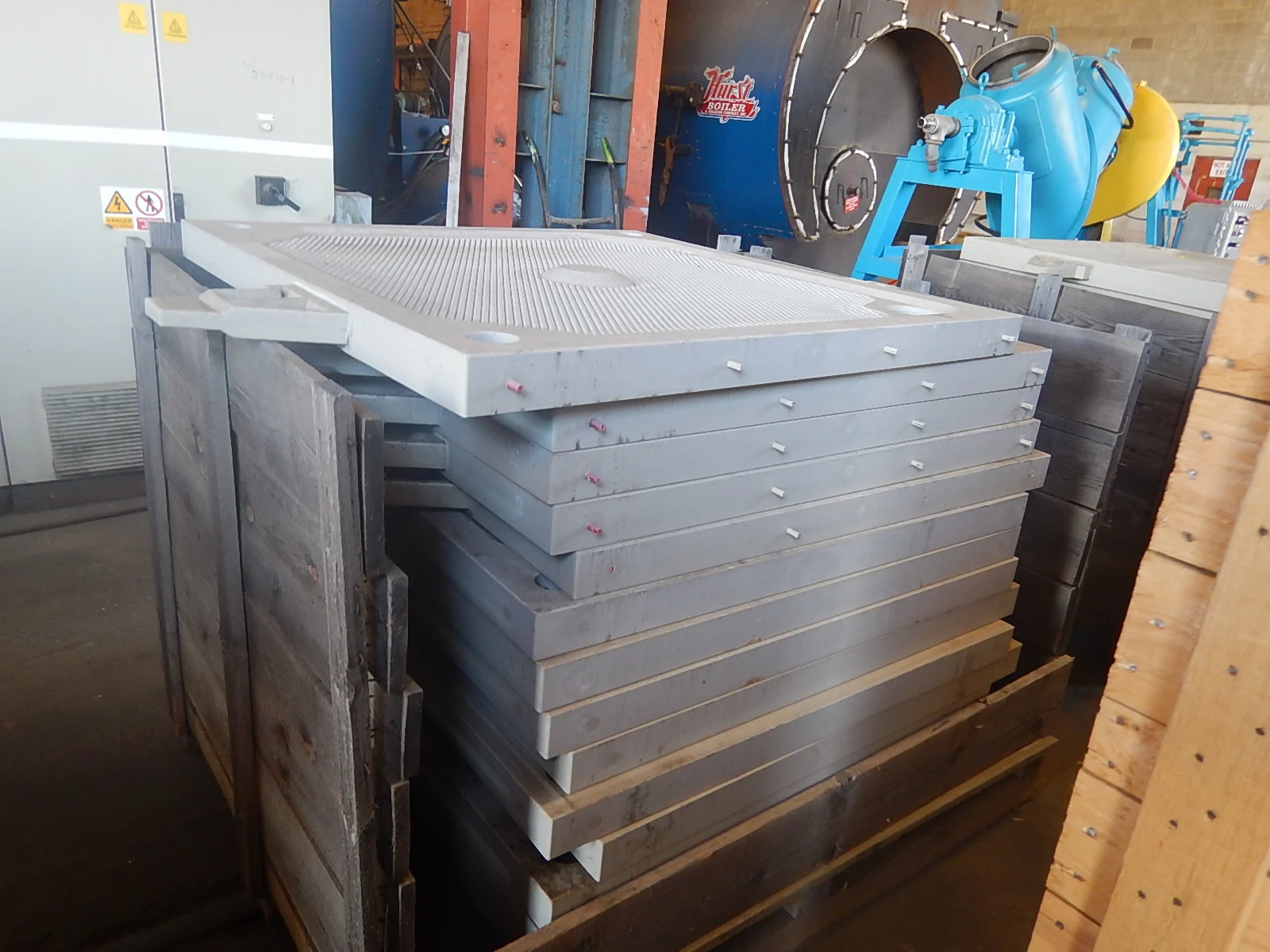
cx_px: 635
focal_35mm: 24
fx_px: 881
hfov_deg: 71.6
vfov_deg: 56.8
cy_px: 476
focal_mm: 4.3
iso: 200
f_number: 2.8
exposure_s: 1/30
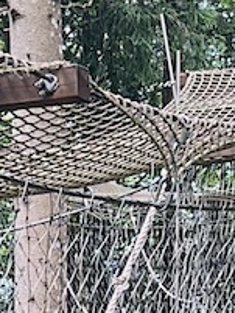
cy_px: 533
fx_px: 1474
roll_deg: +0.0
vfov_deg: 11.4
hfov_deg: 9.1
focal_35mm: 163
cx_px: 34
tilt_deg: -8.9
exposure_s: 1/251
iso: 64
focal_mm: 5.7
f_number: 1.5
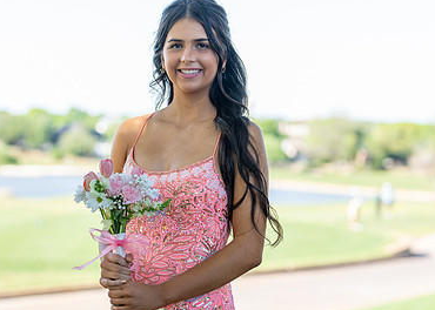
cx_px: 184
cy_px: 168
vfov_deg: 15.9
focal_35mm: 90
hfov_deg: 22.1
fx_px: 1111
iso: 160
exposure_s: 1/1000
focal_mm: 50
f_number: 1.8
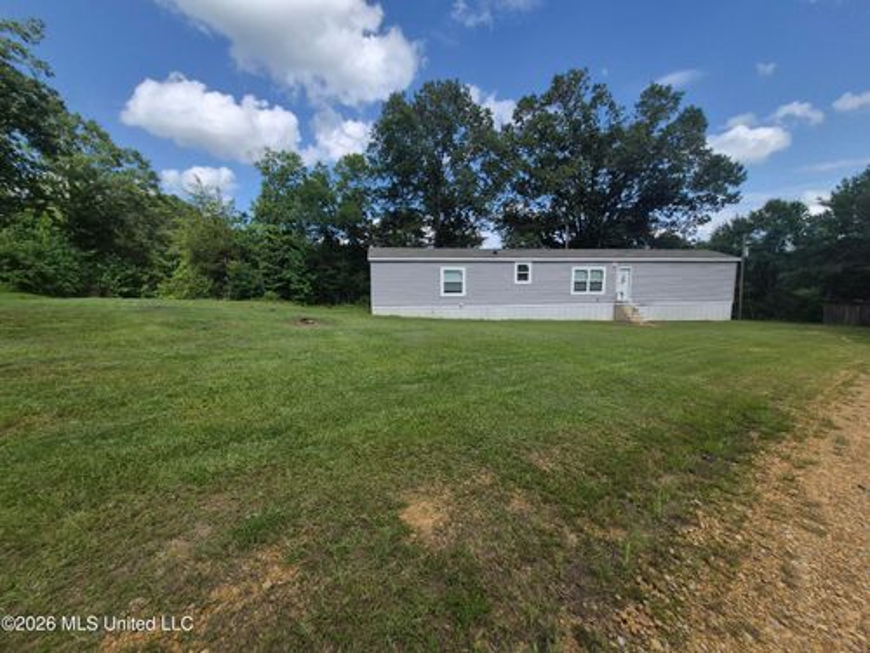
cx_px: 435
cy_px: 326
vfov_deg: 89.9
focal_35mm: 13
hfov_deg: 106.2
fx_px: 327
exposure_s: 1/1252
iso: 40
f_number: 2.2
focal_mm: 1.74
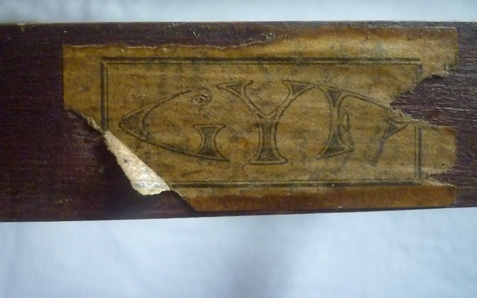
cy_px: 122
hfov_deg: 68.4
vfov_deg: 45.8
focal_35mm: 27
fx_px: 351
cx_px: 242
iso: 1600
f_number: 2.8
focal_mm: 4.4
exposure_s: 1/100
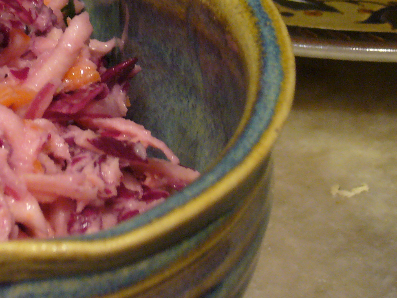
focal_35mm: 140
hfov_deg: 14.0
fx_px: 1606
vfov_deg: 10.5
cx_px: 75
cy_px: 33
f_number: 4
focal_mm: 11.5
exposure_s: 1/8
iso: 200
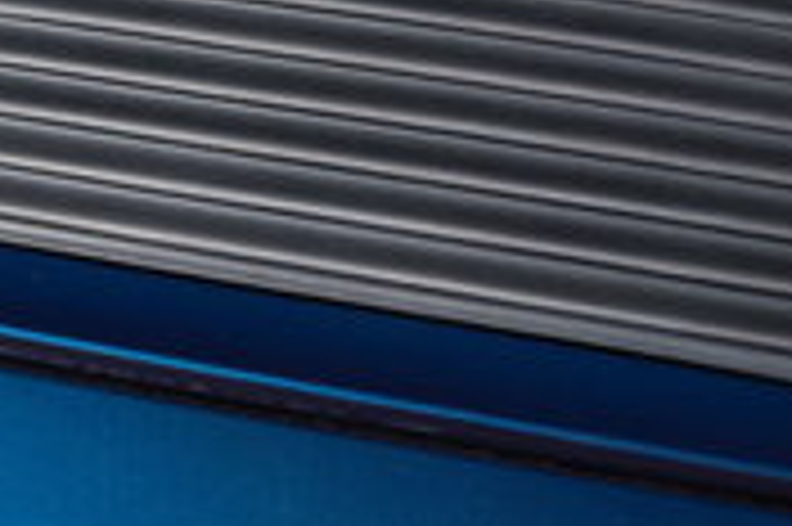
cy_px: 479
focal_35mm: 153
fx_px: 3363
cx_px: 392
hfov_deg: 13.4
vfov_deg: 8.9
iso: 500
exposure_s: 1/250
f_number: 8
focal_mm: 35
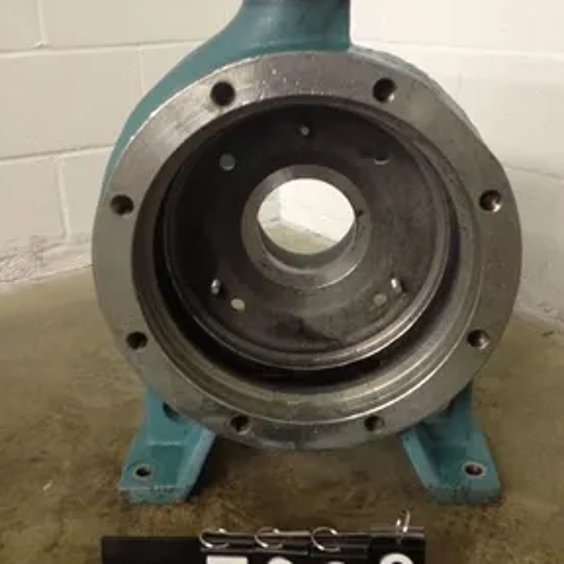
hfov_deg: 39.2
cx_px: 290
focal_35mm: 43
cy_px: 292
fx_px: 793
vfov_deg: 39.2
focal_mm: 4.28
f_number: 2.4
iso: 200
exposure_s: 1/20
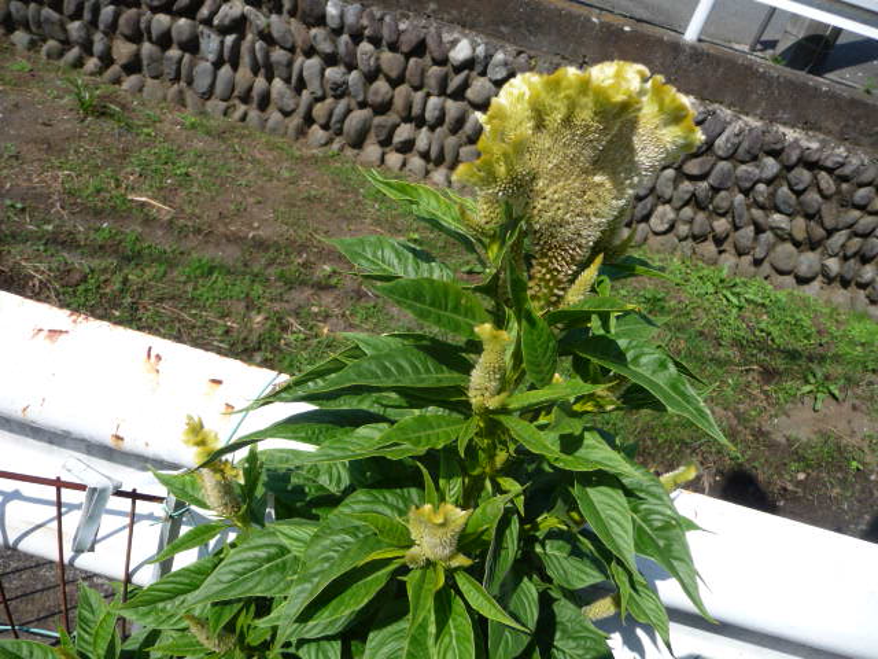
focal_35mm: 28
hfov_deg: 63.4
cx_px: 439
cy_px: 330
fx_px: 710
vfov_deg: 49.7
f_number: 3.3
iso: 100
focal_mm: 4.7
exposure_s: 1/1000
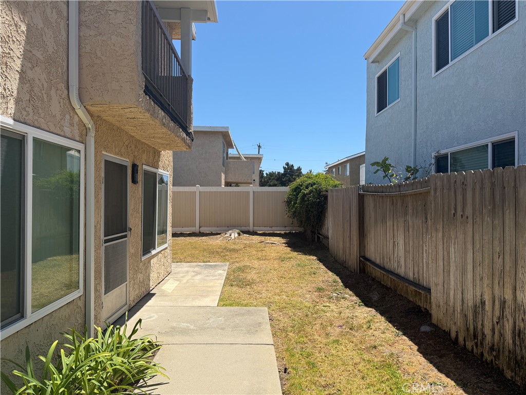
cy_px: 198
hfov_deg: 71.6
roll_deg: -0.4
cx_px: 263
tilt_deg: +0.8
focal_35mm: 24
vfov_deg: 56.8
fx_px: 365
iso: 80
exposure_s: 1/4975
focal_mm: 6.76
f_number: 1.78
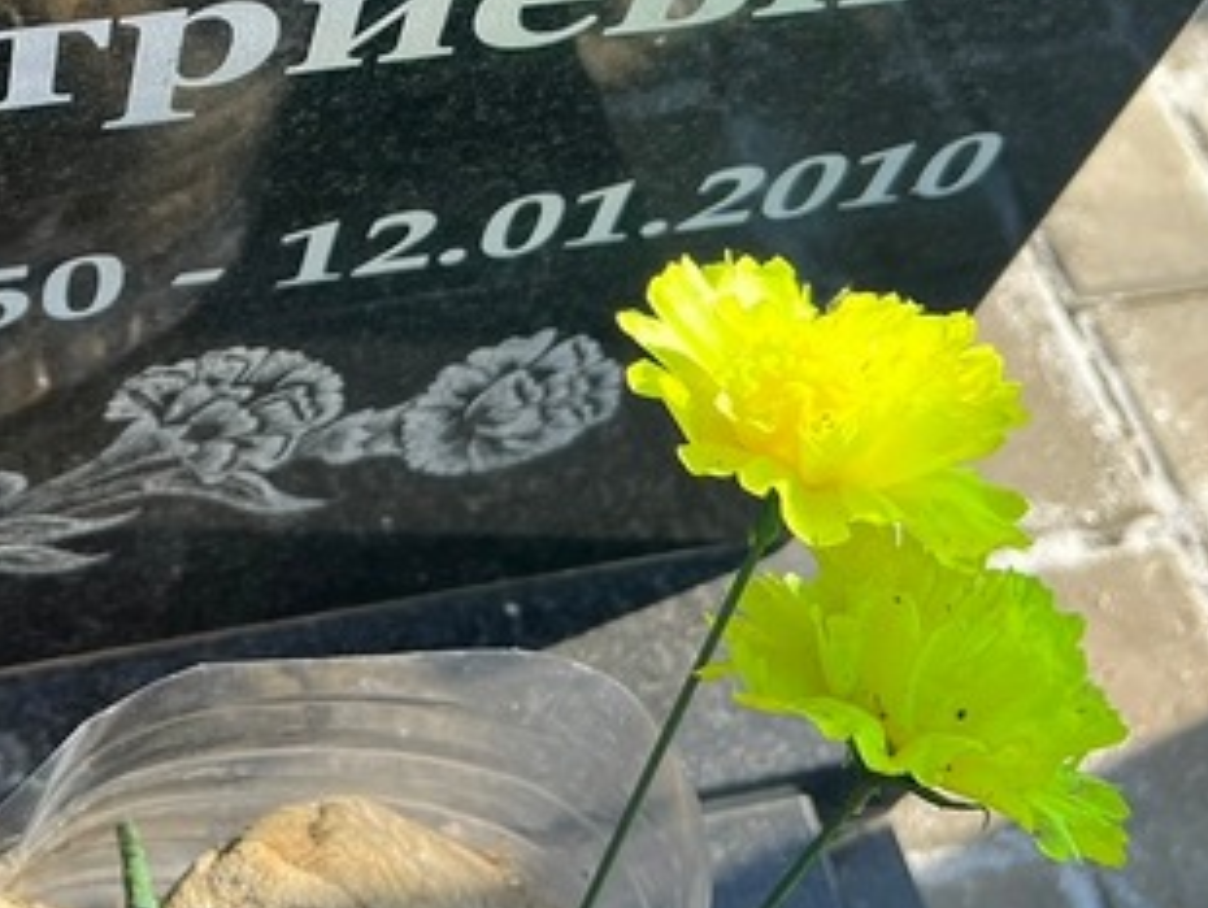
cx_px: 183
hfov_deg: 28.1
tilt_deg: -50.3
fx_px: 2340
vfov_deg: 21.0
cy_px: -70
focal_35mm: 67
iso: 50
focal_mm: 5.7
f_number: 1.5
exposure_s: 1/965
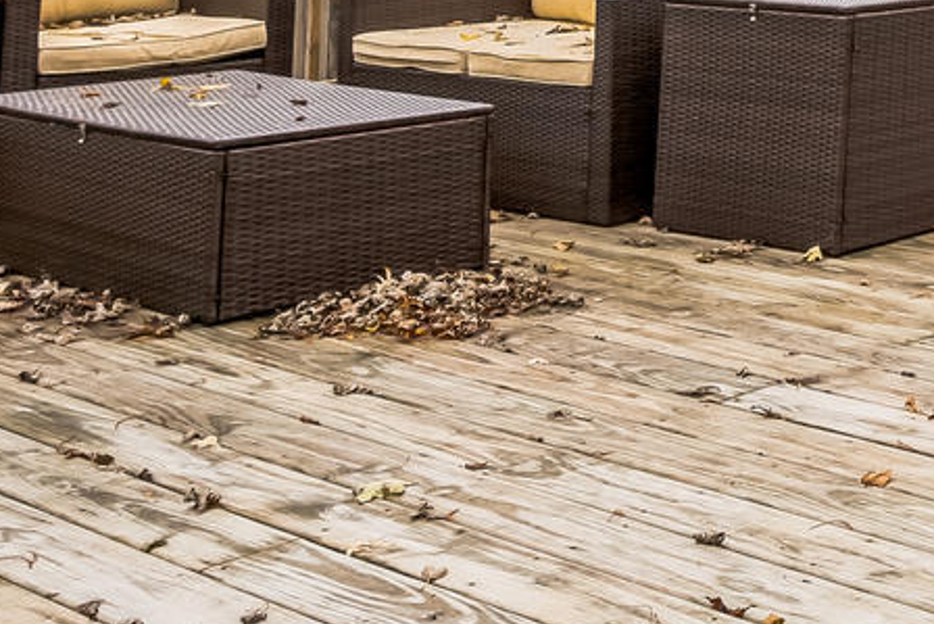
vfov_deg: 17.8
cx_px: 1620
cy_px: -441
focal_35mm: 64
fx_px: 1661
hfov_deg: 21.8
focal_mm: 14
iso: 200
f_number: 8
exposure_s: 1/80
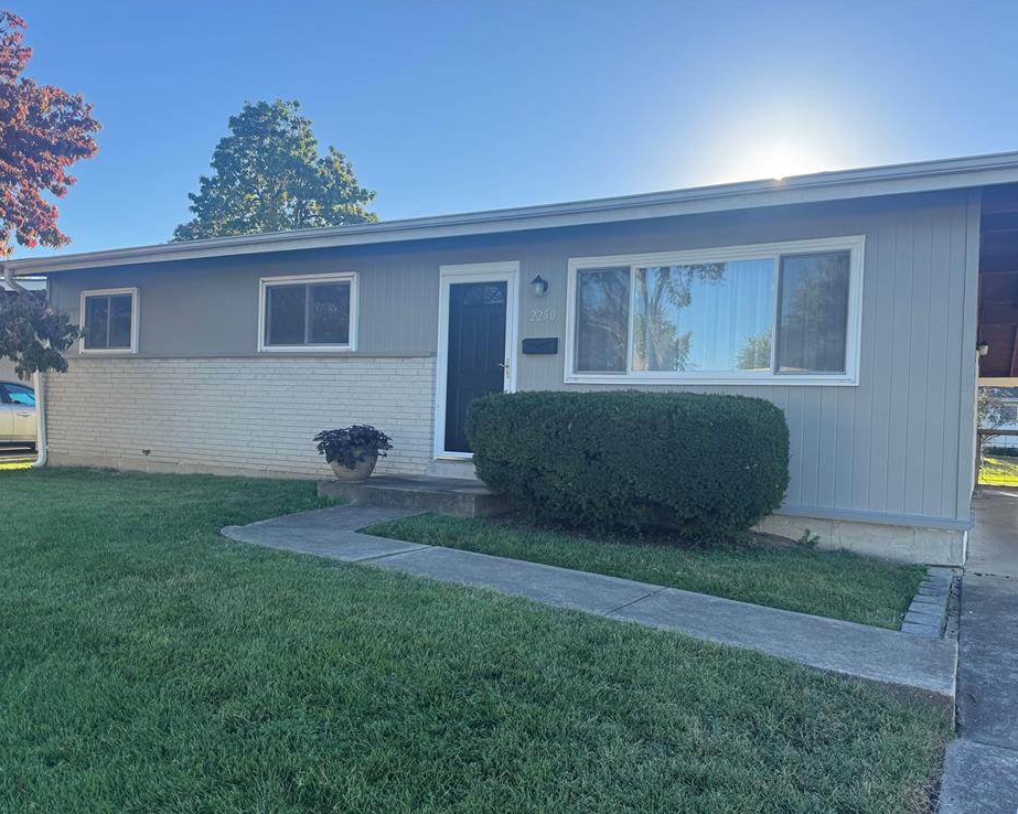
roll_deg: -2.5
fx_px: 783
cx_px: 561
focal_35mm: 26
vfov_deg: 54.9
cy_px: 420
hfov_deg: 65.9
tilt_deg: -0.9
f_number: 1.78
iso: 80
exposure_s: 1/995
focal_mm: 6.76
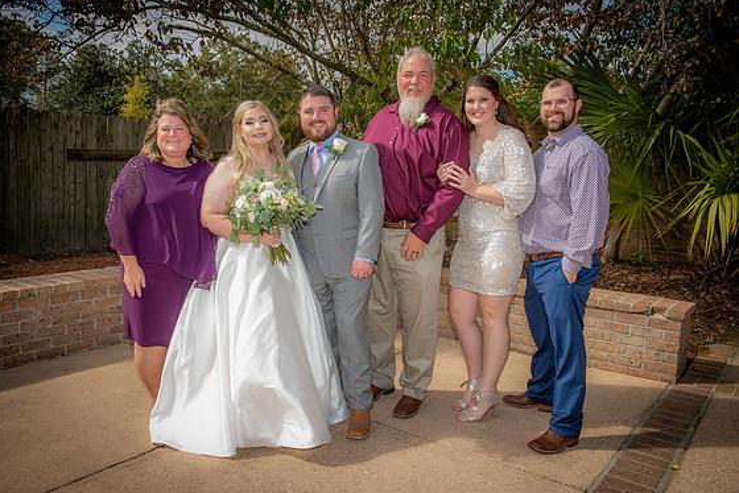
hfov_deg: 61.9
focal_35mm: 30
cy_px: 241
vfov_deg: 43.7
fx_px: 616
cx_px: 359
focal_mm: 29
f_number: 5.6
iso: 50
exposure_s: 1/160
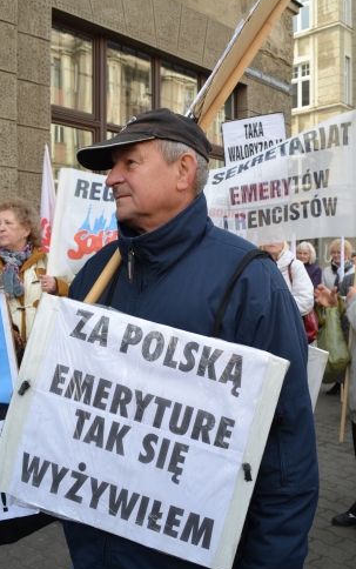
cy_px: 307
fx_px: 527
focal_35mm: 34
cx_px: 213
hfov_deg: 37.2
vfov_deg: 56.6
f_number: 6.3
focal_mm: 18
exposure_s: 1/160
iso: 200
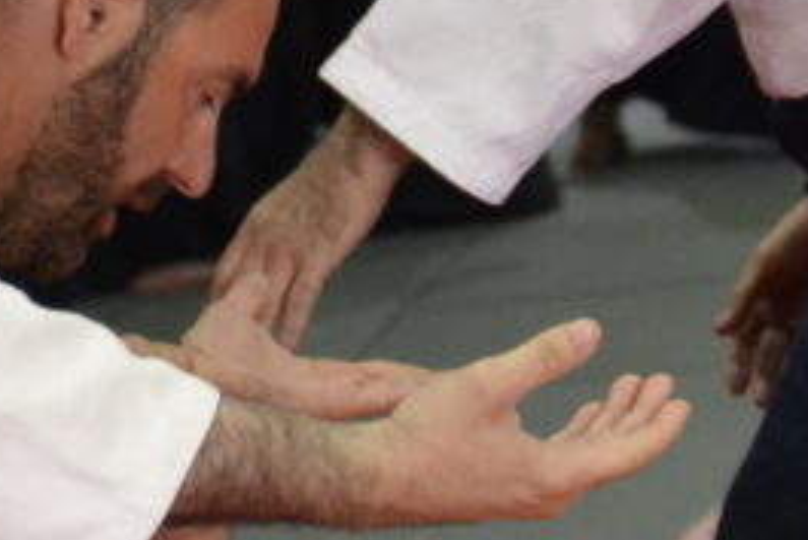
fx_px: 7162
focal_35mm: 319
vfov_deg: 4.3
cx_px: 101
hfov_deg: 6.4
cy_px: -102
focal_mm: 55
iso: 3200
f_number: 4
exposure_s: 1/400
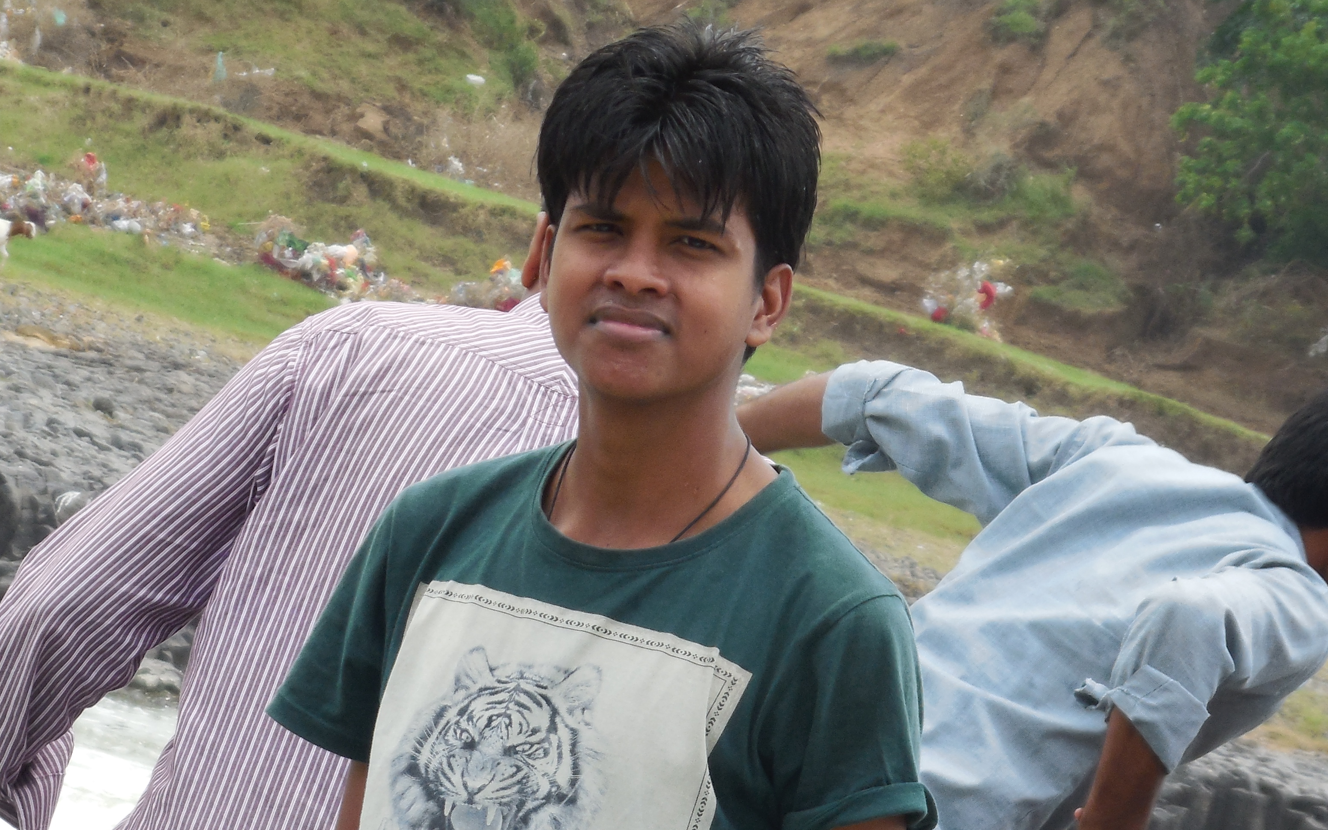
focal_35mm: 304
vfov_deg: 4.3
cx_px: 563
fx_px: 11002
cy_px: 596
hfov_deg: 6.9
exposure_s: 1/320
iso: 125
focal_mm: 34.4
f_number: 5.5
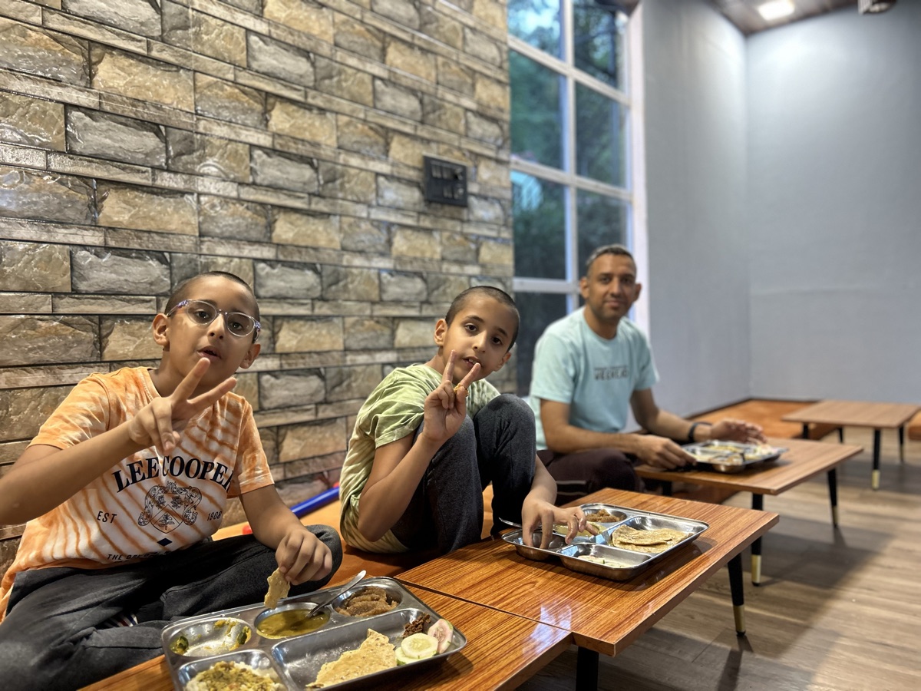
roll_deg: +1.7
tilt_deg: -1.9
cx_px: 460
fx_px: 692
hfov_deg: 67.3
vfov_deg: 53.1
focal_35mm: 26
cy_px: 346
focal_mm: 5.7
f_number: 1.5
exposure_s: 1/50
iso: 320
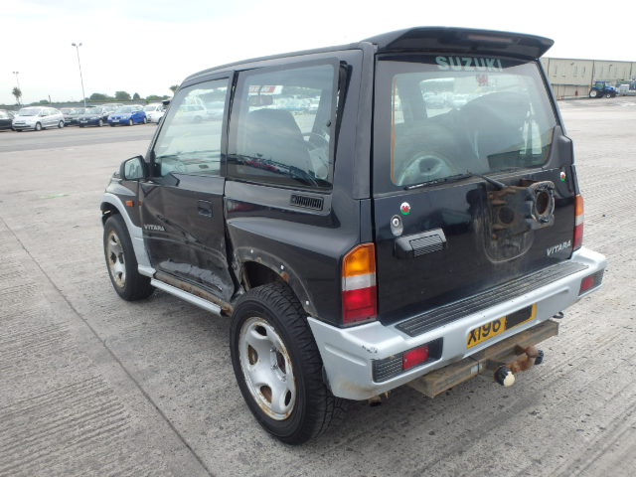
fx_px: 514
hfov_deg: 63.4
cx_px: 318
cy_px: 238
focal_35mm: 28
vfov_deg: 49.7
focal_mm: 5
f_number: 3.9
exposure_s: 1/320
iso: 125
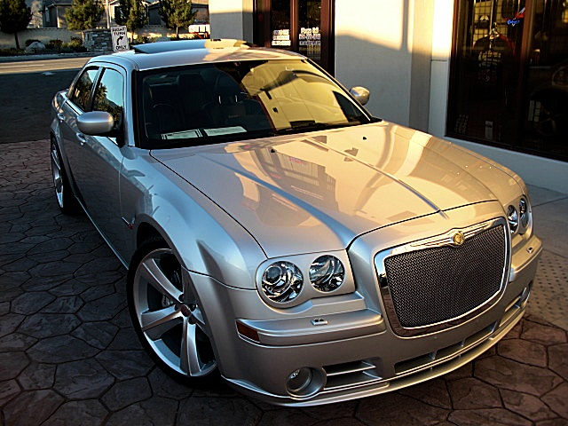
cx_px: 284
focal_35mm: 36
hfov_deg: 51.4
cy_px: 213
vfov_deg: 39.7
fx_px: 591
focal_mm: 6.3
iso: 50
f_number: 2.8
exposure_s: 1/160
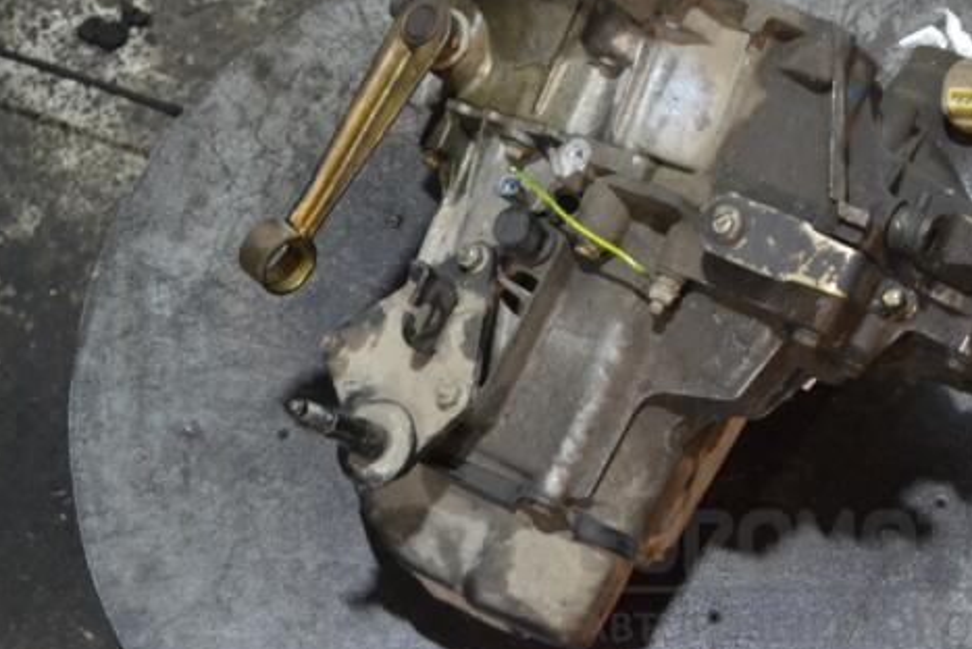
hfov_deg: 23.4
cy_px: 264
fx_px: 2341
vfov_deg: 15.8
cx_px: 541
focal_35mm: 87
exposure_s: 1/40
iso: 3200
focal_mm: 45
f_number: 5.3
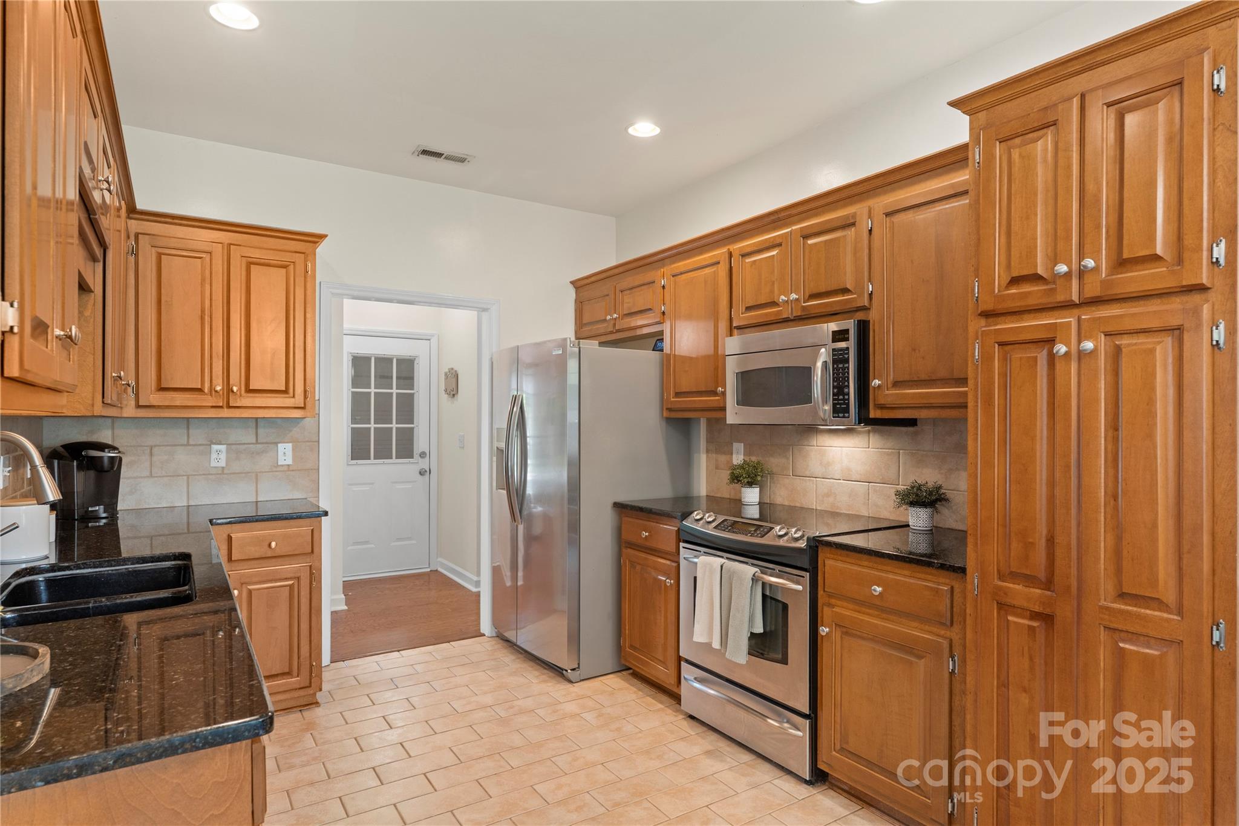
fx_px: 688
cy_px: 413
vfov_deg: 61.9
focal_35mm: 20
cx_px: 620
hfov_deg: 84.0
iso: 800
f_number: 6.3
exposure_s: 1/5
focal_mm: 20
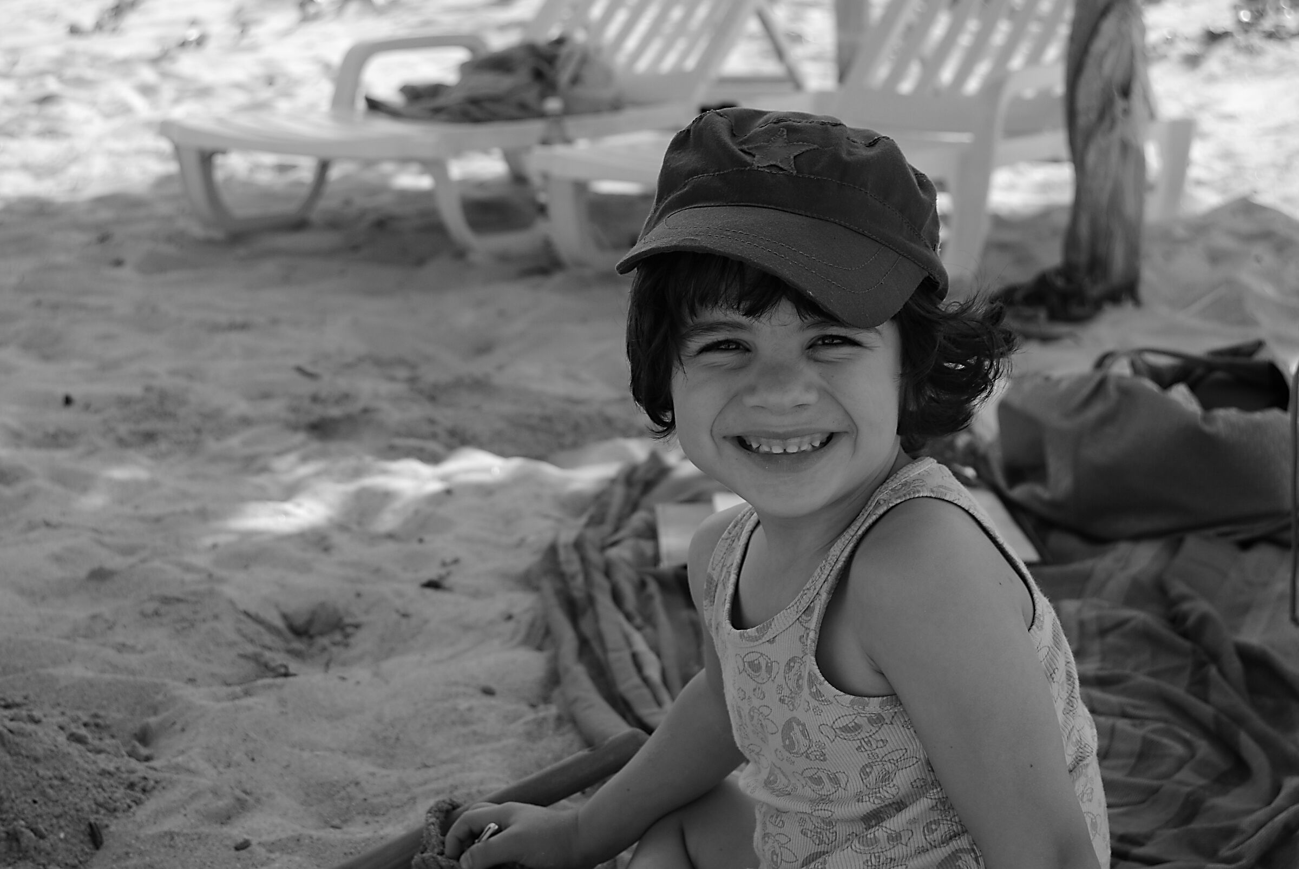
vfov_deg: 18.2
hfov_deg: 27.0
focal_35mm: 75
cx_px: 650
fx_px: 2710
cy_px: 434
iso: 100
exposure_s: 1/250
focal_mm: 50
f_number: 8
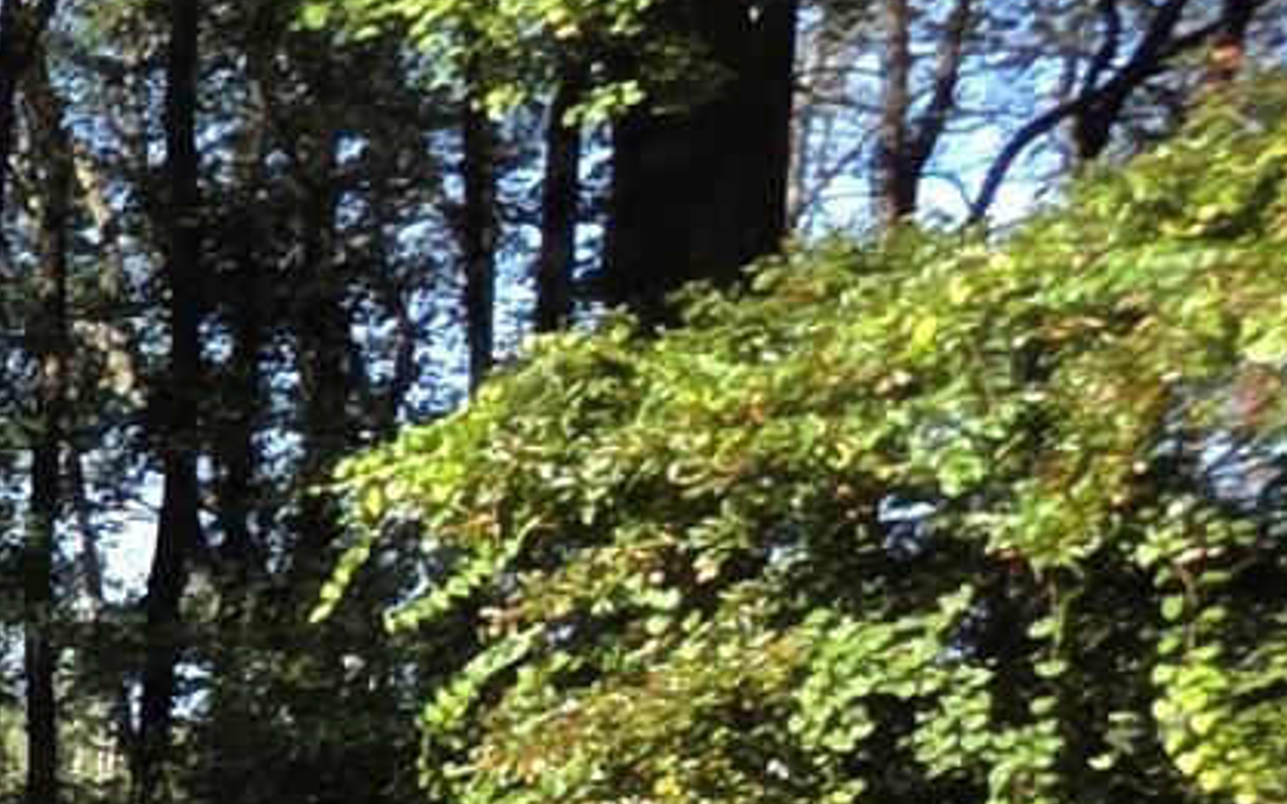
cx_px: -2402
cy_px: 1352
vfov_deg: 12.3
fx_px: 3471
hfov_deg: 12.1
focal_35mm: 99
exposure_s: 1/1667
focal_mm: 2.2
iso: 40
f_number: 1.9
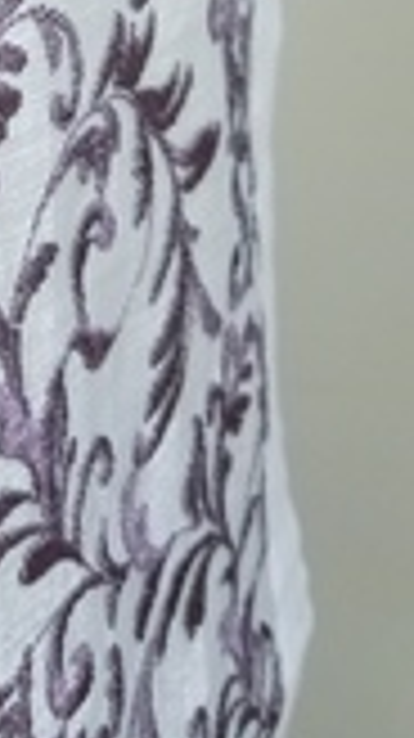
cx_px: -178
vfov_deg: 24.7
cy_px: -189
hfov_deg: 14.9
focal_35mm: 76
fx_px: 1486
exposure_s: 1/24
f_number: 1.8
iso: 606
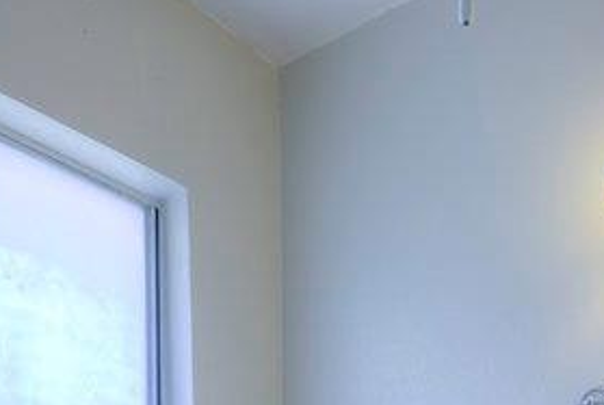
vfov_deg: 20.0
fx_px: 924
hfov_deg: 36.2
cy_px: 665
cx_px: 323
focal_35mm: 55
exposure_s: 1/2.5
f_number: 10
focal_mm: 15
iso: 100
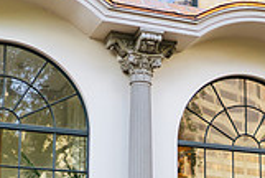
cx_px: 336
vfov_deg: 10.8
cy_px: 204
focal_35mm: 126
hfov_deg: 15.5
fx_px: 929
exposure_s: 1/1000
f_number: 1.4
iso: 125
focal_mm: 35
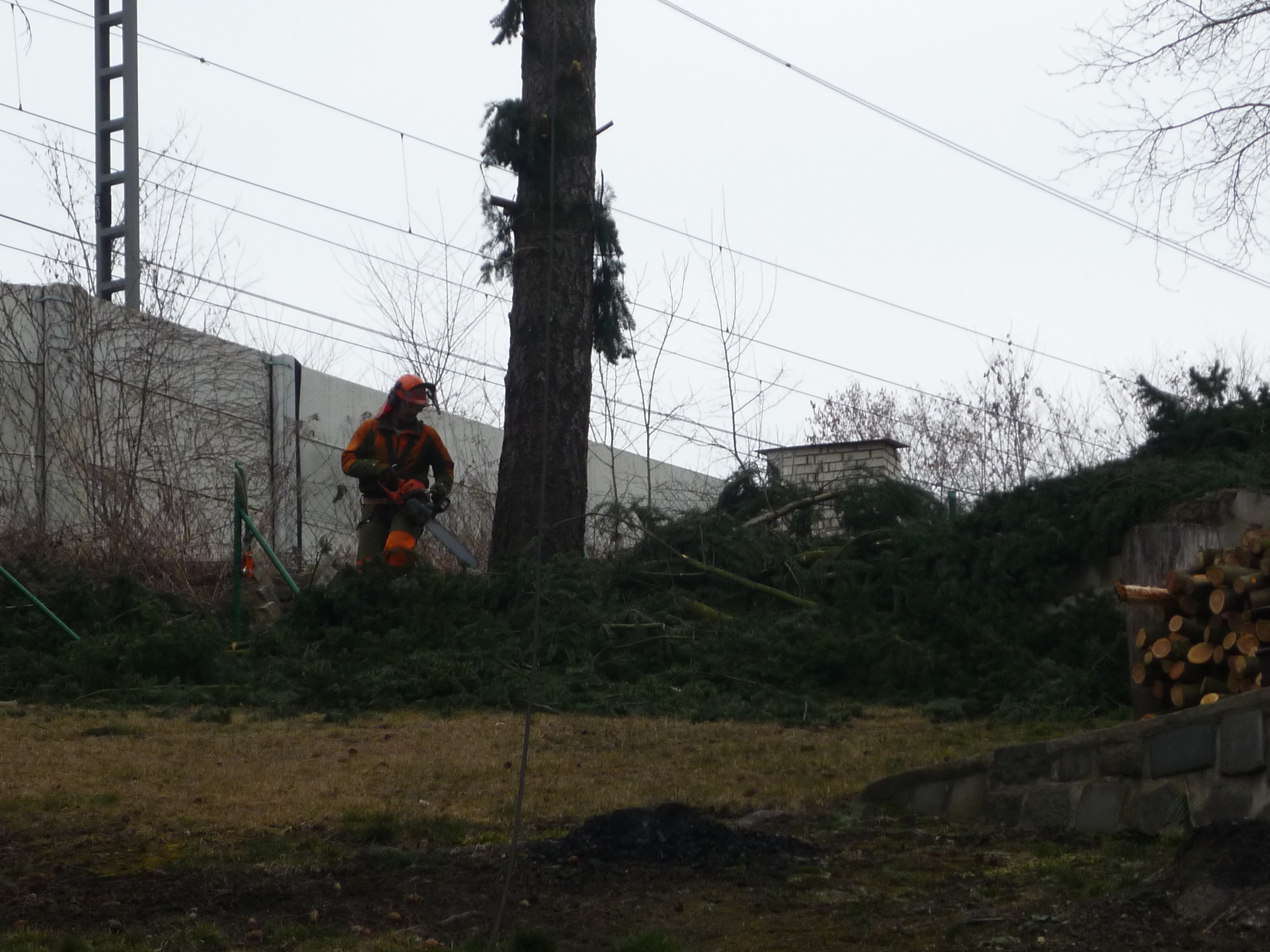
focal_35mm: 127
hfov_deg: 15.5
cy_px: 476
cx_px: 635
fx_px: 4659
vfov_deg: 11.7
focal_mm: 16.5
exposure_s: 1/125
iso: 160
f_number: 5.1
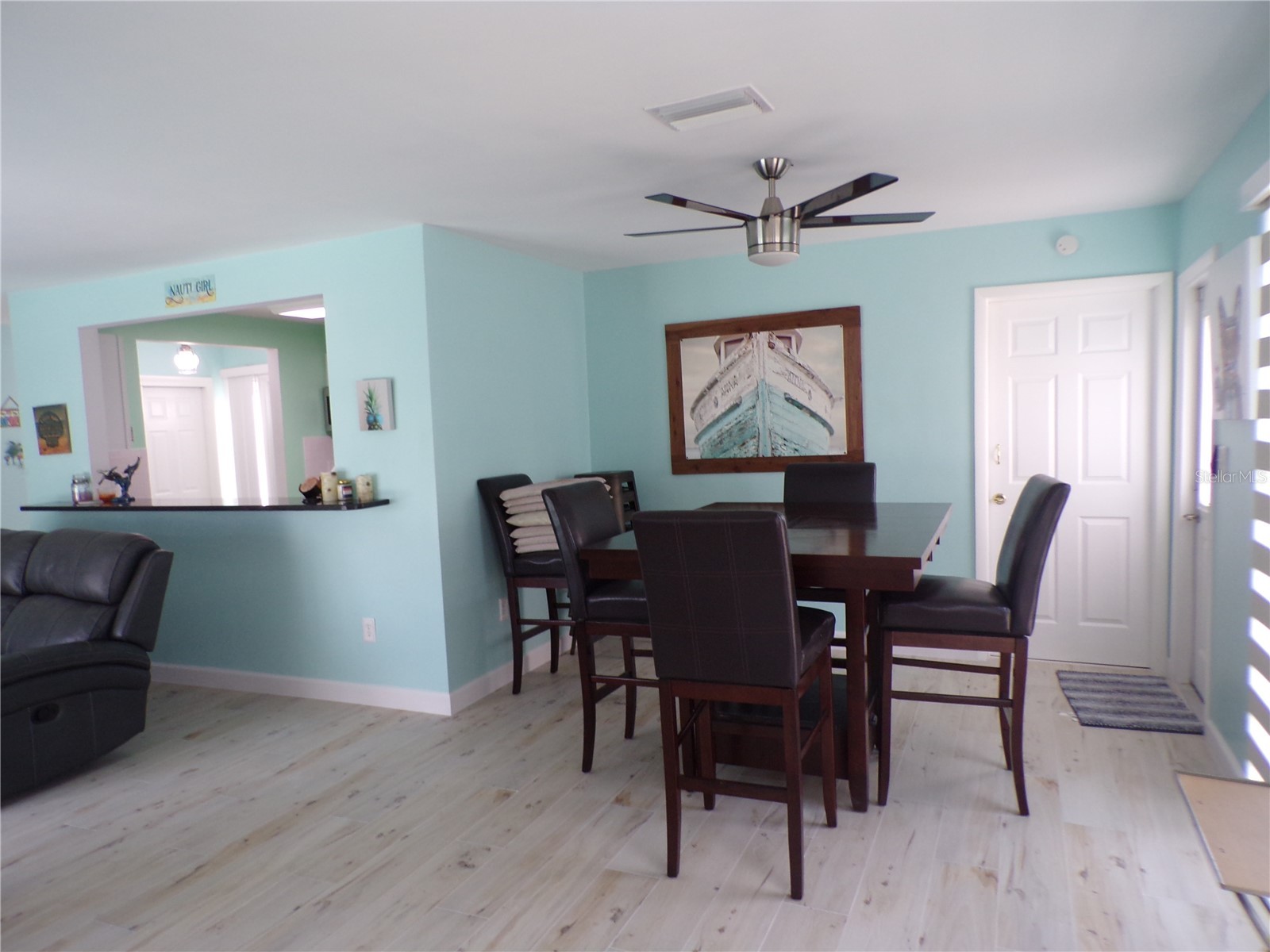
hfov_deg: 71.6
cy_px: 476
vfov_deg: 56.8
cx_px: 635
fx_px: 881
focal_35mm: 24
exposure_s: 1/34
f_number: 3
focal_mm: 4.3
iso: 125
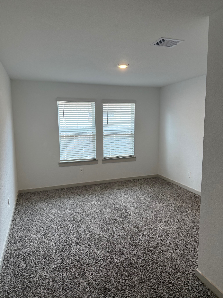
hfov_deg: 56.8
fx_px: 206
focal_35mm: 24
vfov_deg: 71.6
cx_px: 112
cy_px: 149
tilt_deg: -5.2
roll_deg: +0.6
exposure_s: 1/186
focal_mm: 6.76
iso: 160
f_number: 1.78
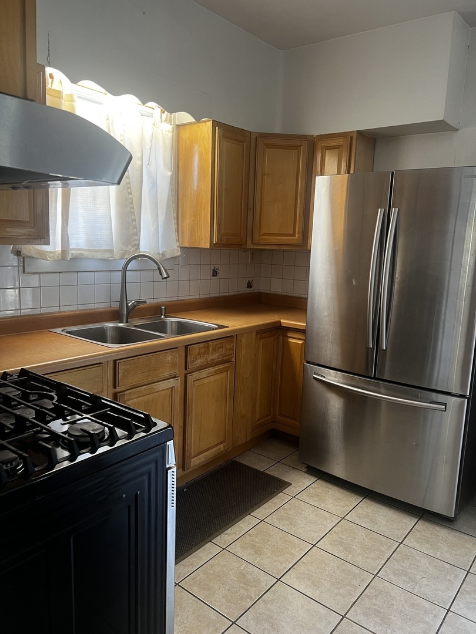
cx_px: 238
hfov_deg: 53.1
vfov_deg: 67.3
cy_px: 317
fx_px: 477
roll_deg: -2.1
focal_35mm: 26
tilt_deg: -8.0
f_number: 1.5
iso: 100
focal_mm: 5.7
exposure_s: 1/60
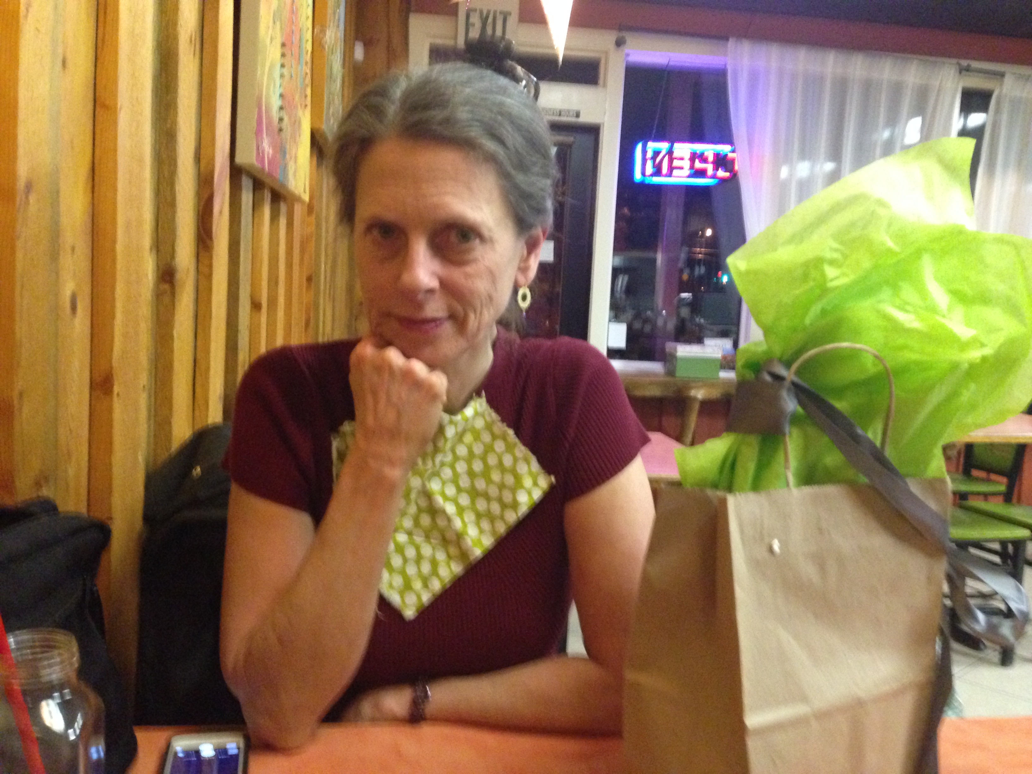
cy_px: 387
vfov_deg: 42.9
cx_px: 516
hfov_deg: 55.4
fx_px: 984
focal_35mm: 33
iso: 640
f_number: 2.4
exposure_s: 1/15
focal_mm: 4.12
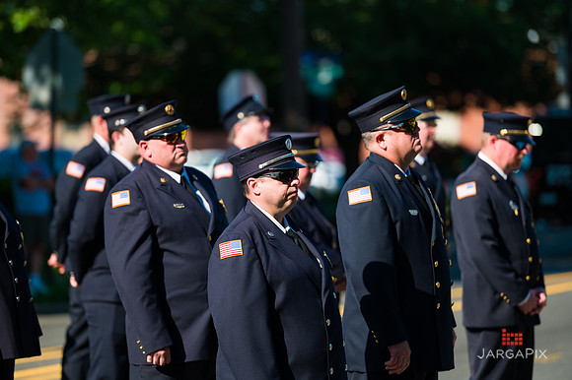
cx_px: 286
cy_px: 190
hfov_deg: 10.3
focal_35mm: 200
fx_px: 3176
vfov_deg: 6.9
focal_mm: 200
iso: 200
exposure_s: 1/2000
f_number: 3.2
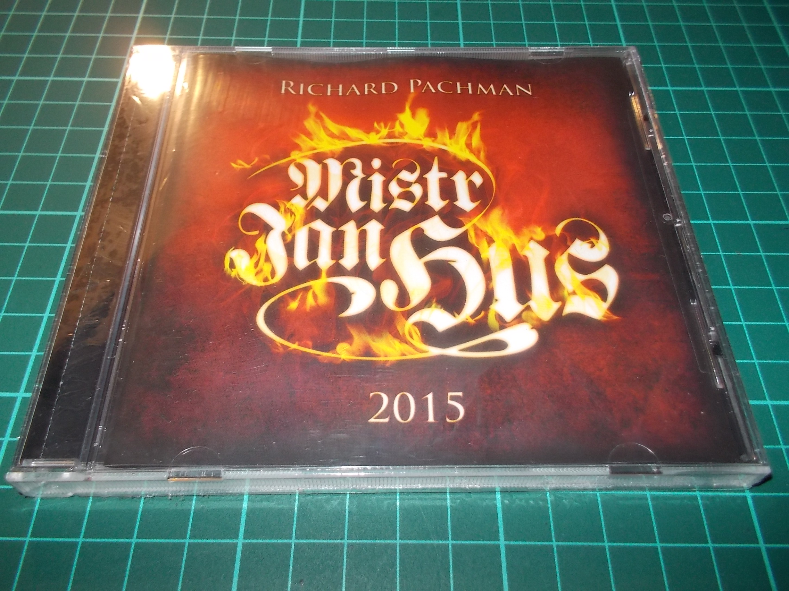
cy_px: 296
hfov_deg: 61.7
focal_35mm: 29
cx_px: 394
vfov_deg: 48.2
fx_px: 661
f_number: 3.3
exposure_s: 1/30
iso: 200
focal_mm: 4.1
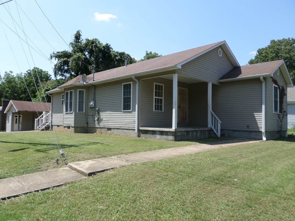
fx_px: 213
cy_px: 110
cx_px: 148
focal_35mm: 25
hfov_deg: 69.4
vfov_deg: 54.9
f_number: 2.5
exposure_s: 1/1000
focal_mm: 4.5
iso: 80
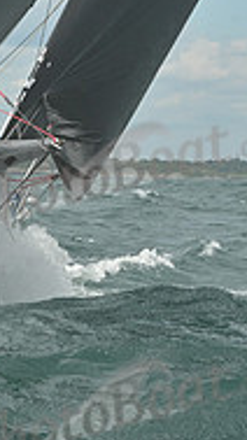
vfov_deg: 9.6
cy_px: 83
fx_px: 2626
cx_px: -156
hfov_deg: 5.3
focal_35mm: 225
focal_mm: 70
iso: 320
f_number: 11
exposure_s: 1/1250
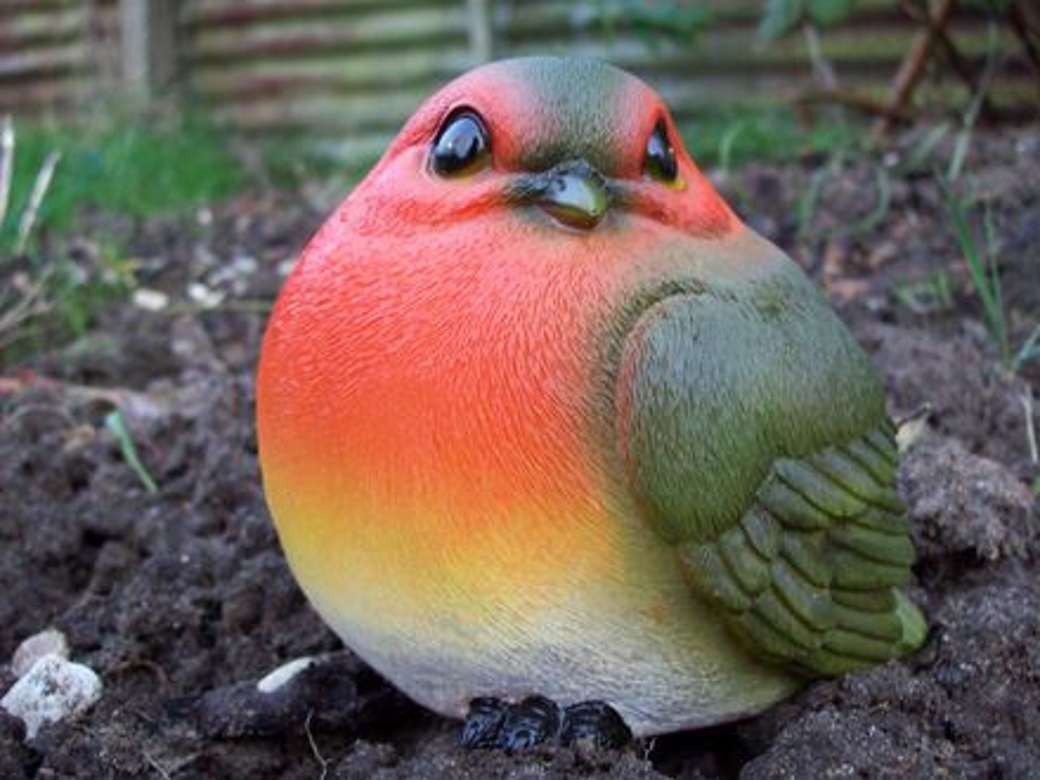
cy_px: 390
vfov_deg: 32.2
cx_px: 520
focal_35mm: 45
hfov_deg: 42.1
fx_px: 1352
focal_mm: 7.6
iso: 160
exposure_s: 1/19.2
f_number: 3
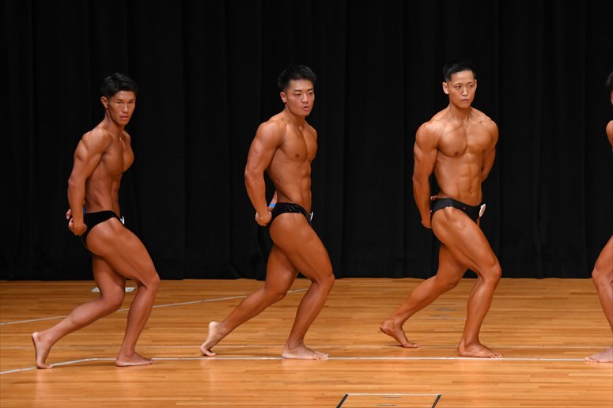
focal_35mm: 255
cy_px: 204
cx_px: 306
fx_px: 4340
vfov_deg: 5.4
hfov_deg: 8.1
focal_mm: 170
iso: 3200
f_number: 5.6
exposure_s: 1/400
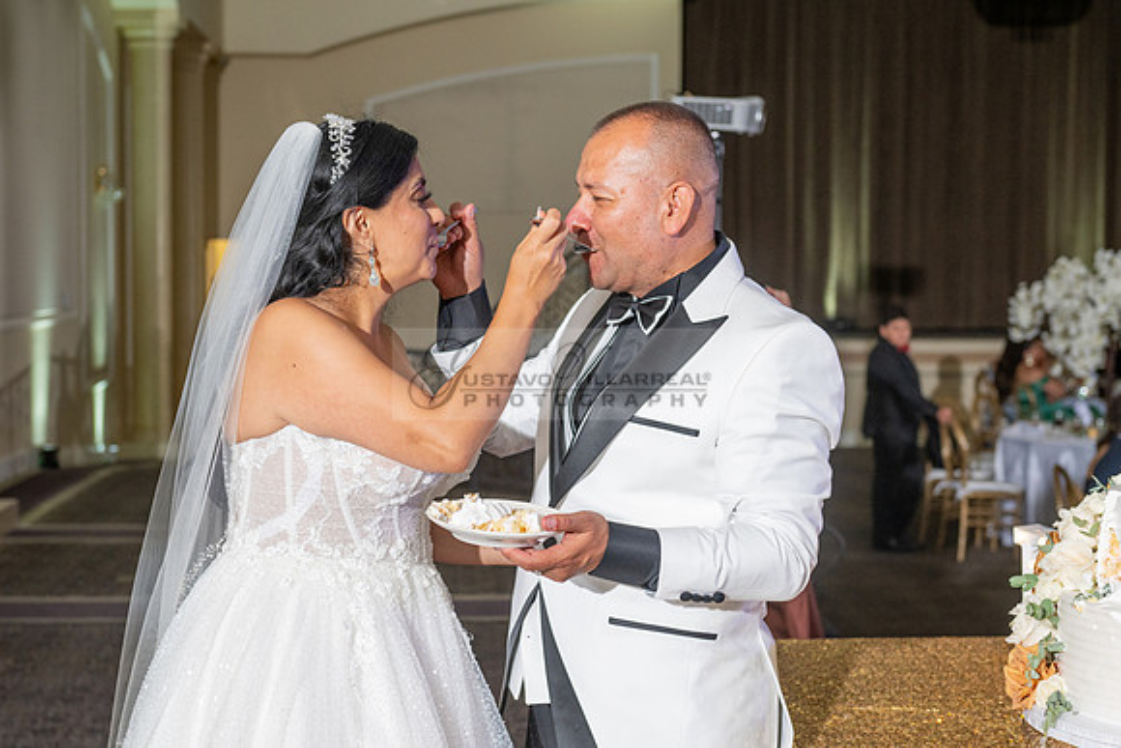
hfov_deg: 33.5
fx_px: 1857
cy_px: 382
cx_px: 483
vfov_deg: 22.8
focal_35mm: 60
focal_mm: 50
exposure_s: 1/160
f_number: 4
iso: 800
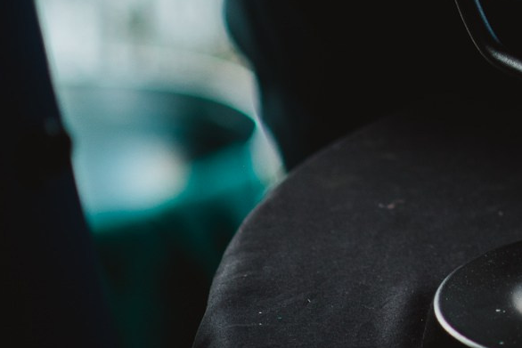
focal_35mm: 297
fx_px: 4307
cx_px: 901
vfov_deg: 4.6
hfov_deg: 6.8
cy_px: -251
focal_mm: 85
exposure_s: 1/640
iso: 100
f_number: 2.5
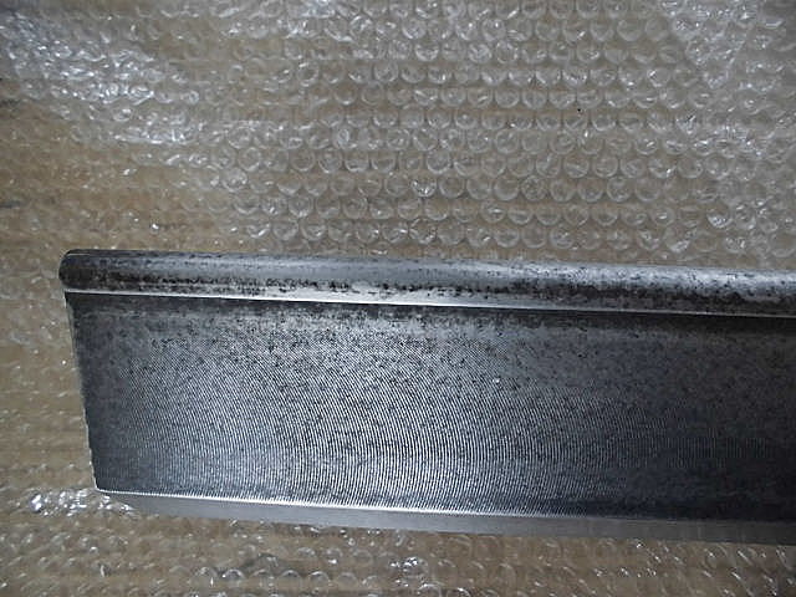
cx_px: 398
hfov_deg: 67.3
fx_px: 598
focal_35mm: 26
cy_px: 298
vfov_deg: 53.1
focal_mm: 4.6
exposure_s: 1/60
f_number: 3.5
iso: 400
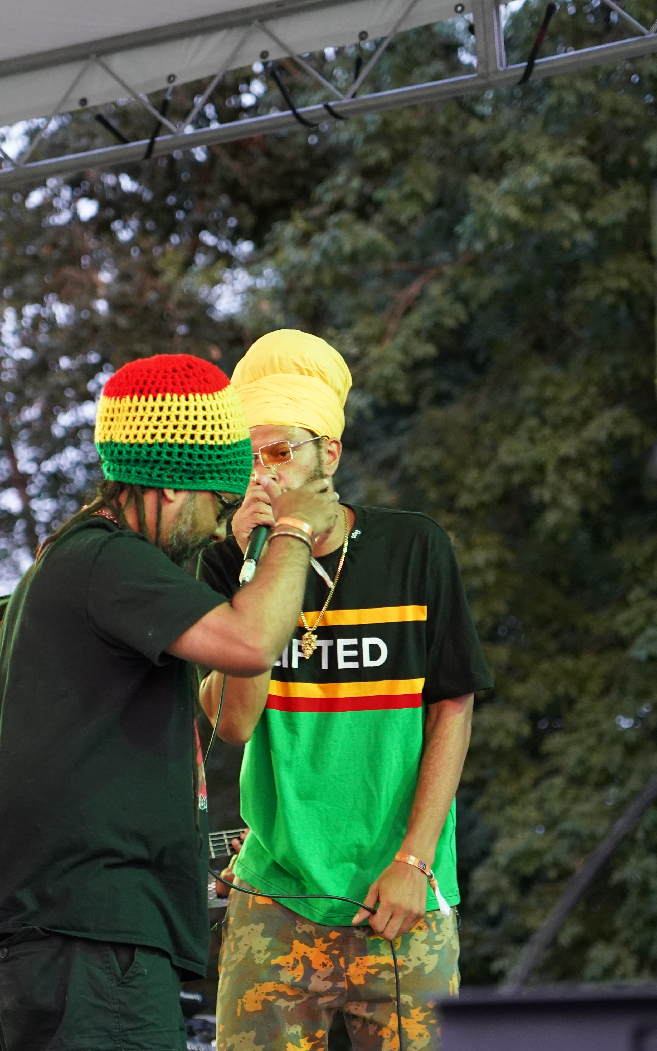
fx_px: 4612
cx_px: 179
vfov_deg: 13.0
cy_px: 525
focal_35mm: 161
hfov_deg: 8.1
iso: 3200
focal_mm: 105
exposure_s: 1/160
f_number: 4
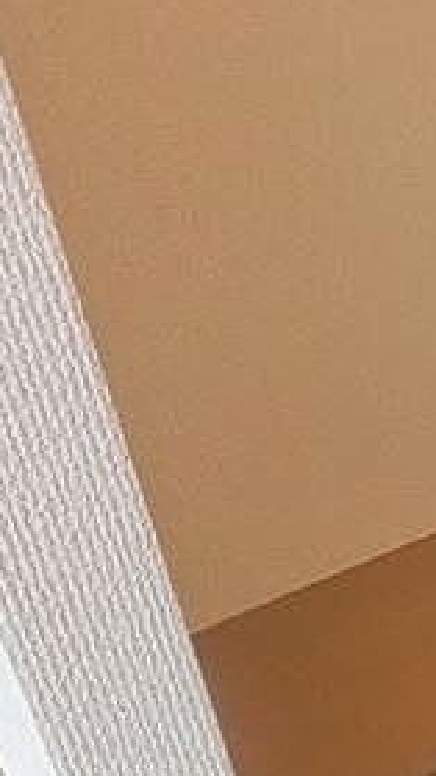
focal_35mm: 60
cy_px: 523
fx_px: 1233
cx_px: 755
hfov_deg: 17.0
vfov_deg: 34.5
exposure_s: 1/100
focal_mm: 4.24
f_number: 3
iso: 800
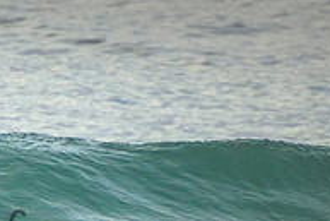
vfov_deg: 0.8
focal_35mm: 1650
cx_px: -158
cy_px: 181
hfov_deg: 1.2
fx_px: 15136
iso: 900
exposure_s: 1/2000
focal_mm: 400
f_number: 5.6
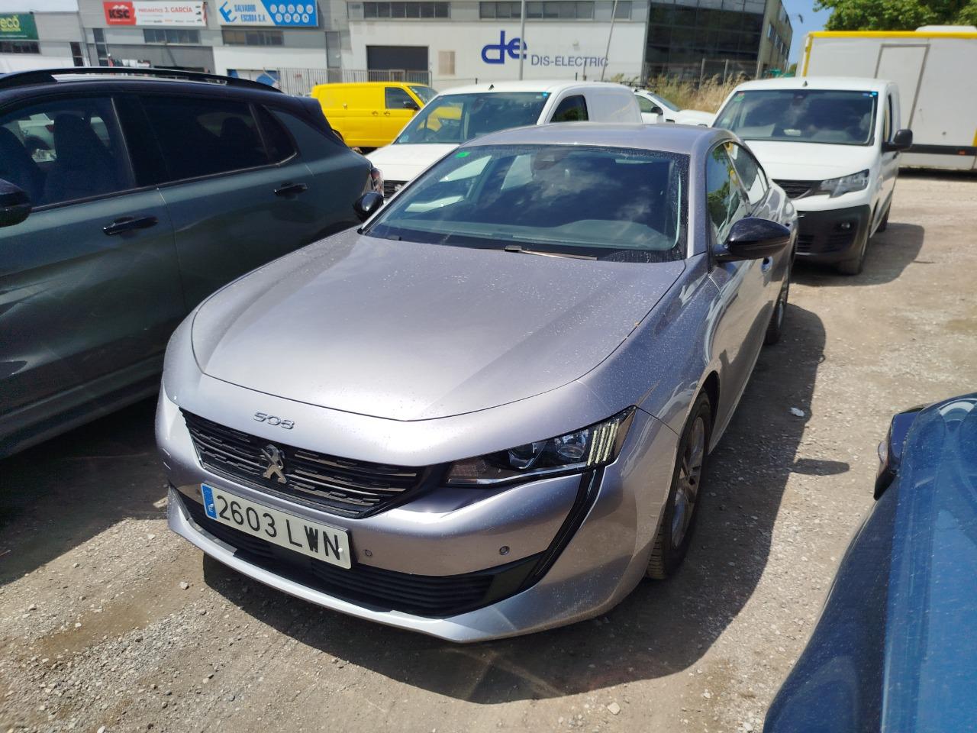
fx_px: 677
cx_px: 488
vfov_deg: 56.8
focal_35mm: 24
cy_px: 366
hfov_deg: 71.6
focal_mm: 5.31
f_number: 1.7
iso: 50
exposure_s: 1/2543
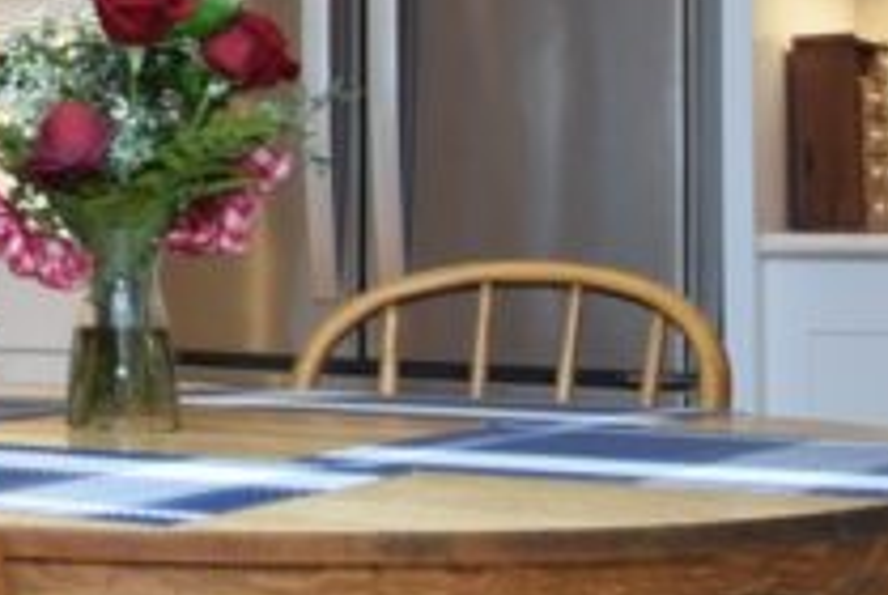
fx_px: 2124
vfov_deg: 15.9
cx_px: -710
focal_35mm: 86
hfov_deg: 18.5
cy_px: 170
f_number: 5
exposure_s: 1/100
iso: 400
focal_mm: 10
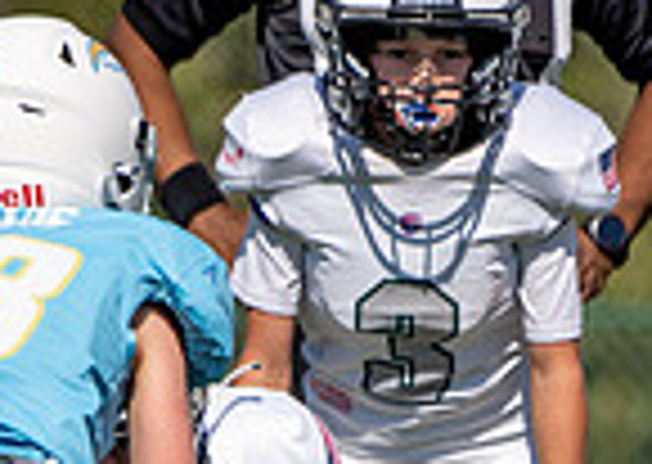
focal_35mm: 2102
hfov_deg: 1.0
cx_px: -646
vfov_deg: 0.7
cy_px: 570
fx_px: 38851
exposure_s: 1/1250
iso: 100
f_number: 5.6
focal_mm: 400
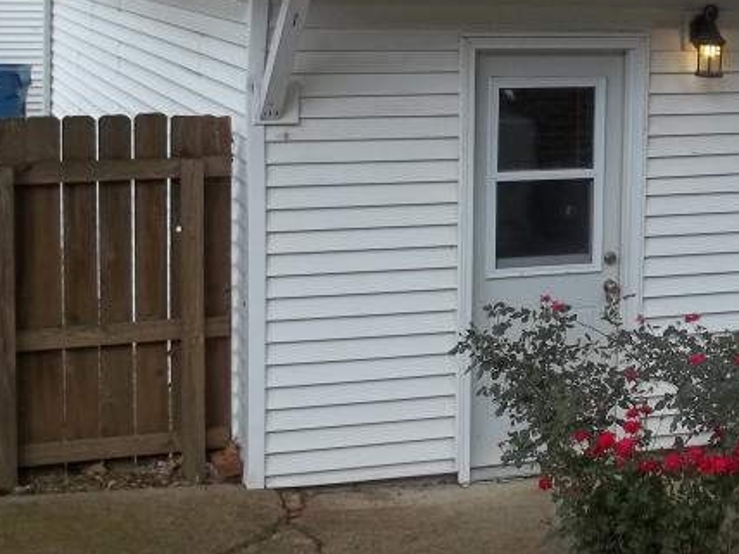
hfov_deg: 24.1
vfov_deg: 18.6
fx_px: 1687
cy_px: 201
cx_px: 651
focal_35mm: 79
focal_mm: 5.9
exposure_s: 1/160
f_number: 3.3
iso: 64
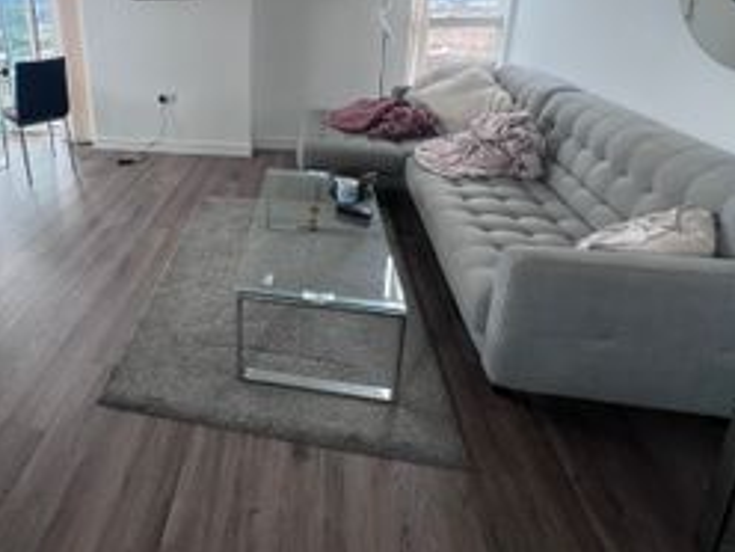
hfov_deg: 74.4
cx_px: 202
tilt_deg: -15.8
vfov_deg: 59.5
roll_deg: +1.8
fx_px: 446
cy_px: 128
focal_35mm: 21
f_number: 1.8
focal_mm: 1.57
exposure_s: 1/107
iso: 32
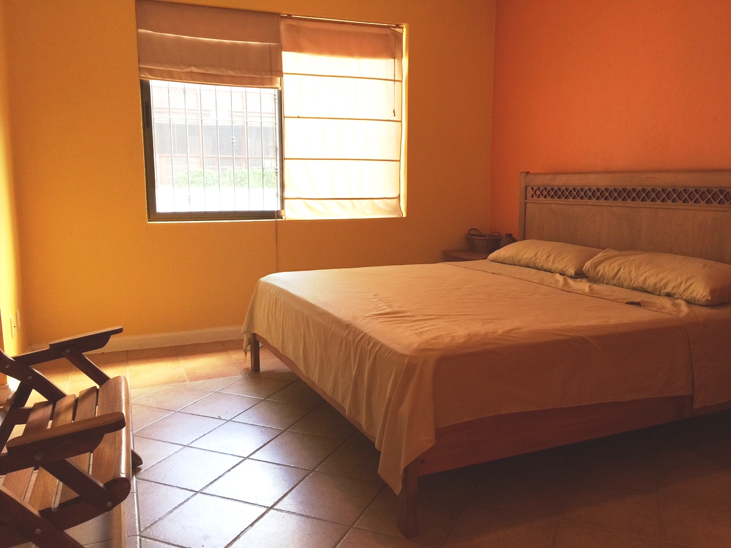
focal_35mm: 29
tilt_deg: -8.5
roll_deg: -0.7
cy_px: 274
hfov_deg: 61.7
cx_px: 366
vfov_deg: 48.2
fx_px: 612
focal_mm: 4.15
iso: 40
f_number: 2.2
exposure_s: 1/15
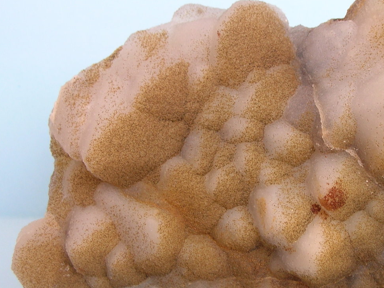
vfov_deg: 24.8
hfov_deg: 32.1
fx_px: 654
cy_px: 155
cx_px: 290
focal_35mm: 59
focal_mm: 6
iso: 50
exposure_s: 1/11
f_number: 2.7
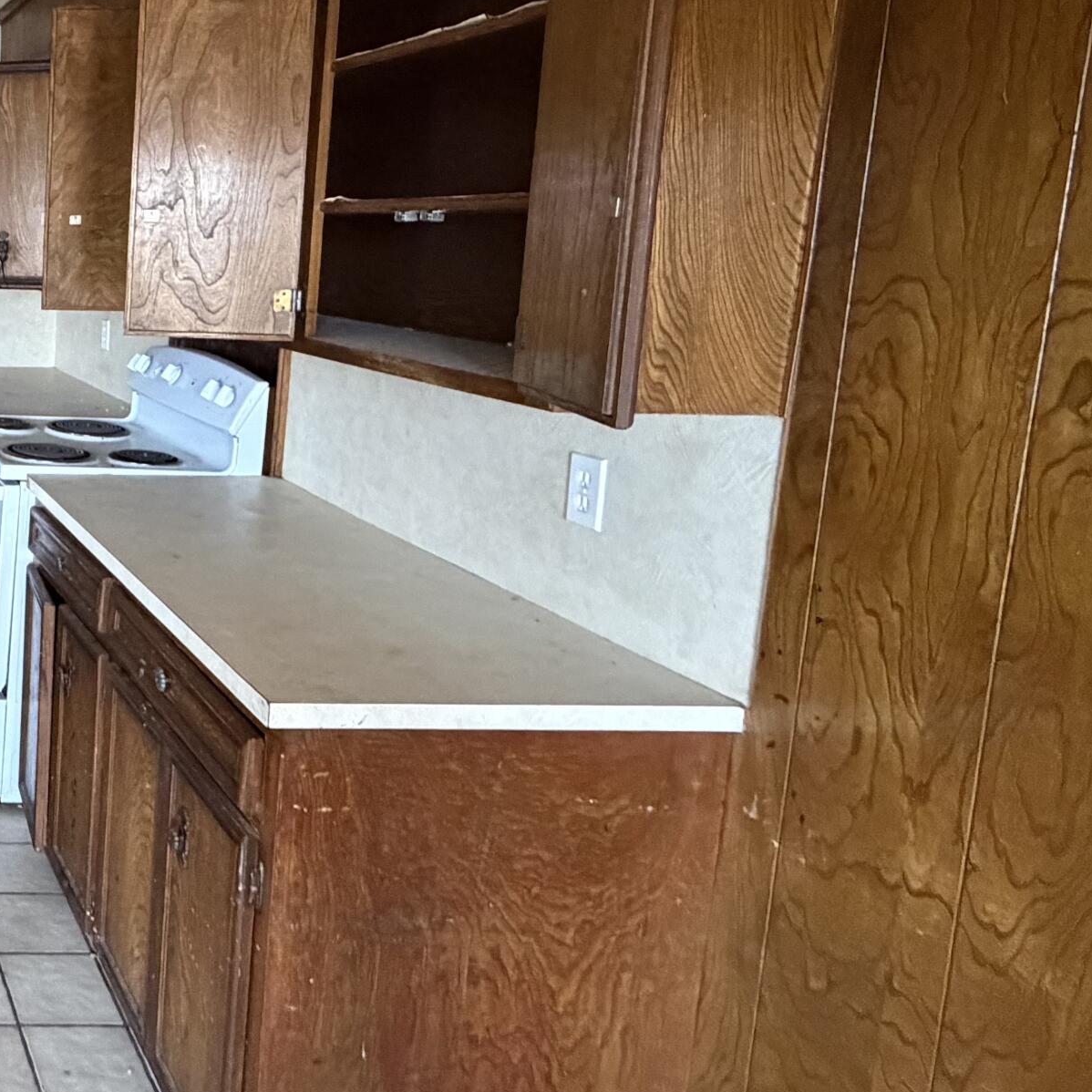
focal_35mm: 31
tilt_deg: -7.1
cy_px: 352
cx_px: -226
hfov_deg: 38.4
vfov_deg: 51.4
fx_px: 1106
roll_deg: -0.2
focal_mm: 2.22
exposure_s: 1/60
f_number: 2.2
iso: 1000
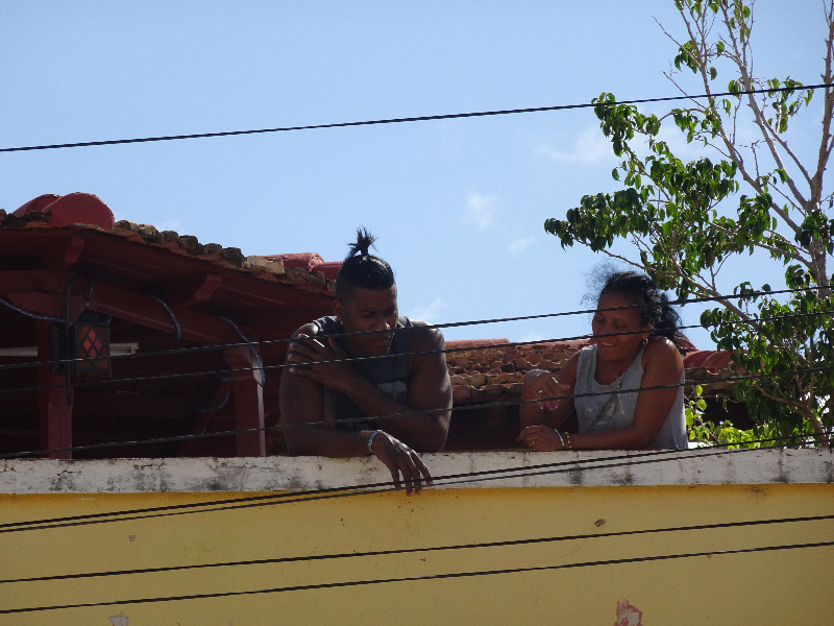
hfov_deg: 6.8
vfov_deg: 5.1
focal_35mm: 290
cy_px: 313
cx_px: 417
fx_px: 6987
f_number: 6.3
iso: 80
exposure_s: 1/400
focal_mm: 49.49
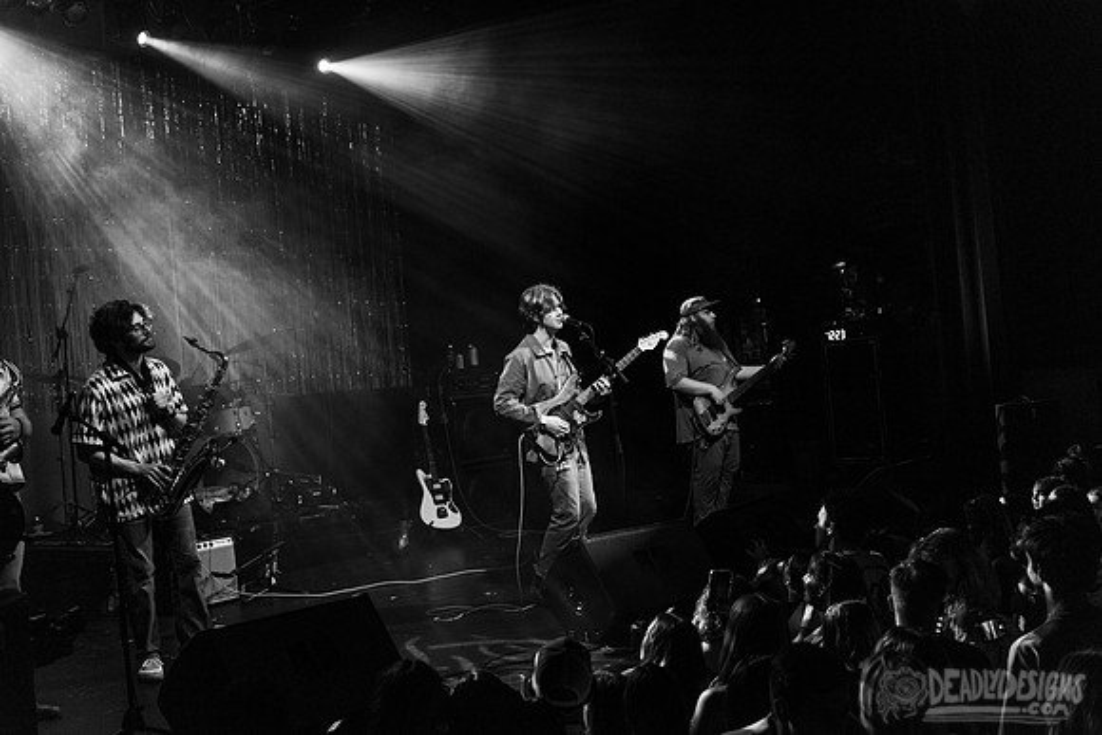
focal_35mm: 42
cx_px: 551
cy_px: 368
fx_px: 1286
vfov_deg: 31.9
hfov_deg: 46.4
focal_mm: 42
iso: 2500
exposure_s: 1/200
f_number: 3.2
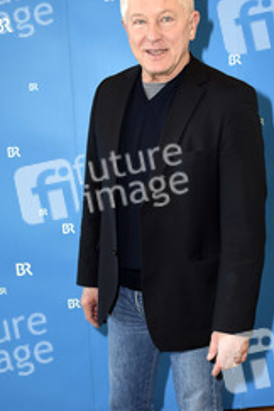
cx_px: 151
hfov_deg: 23.8
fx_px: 649
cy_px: 269
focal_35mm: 57
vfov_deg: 34.9
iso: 640
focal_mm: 23
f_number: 4.5
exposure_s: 1/160
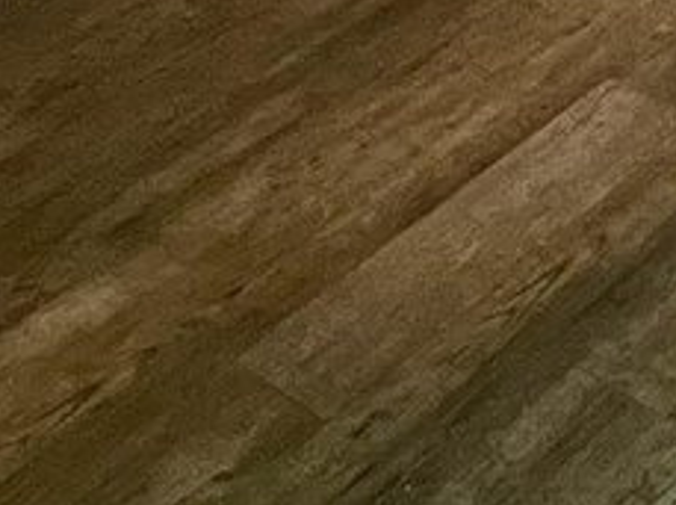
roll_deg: -0.3
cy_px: -623
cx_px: 942
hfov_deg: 19.4
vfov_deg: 13.1
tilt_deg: -15.8
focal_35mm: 91
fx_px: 1774
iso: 500
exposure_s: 1/60
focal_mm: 1.57
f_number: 1.8
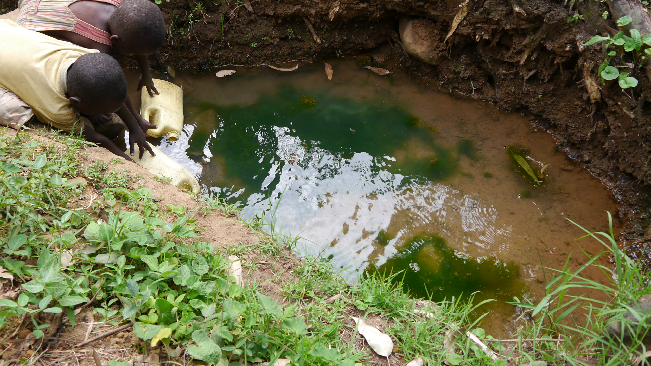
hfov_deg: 51.2
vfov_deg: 30.0
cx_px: 255
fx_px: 673
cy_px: 95
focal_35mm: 39
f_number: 4
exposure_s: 1/160
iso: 160
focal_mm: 14
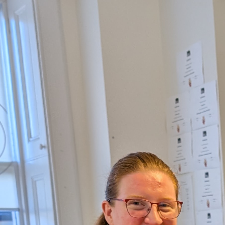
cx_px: 307
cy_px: 375
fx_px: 706
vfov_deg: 16.0
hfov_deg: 16.9
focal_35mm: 96
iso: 51
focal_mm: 6.9
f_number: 1.68
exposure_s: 1/74.4
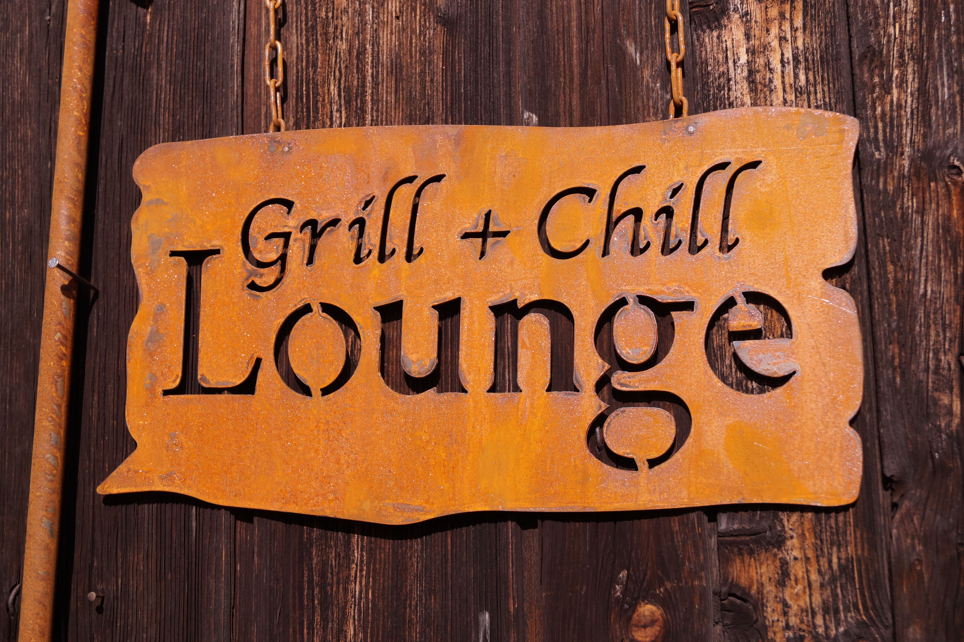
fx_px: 1405
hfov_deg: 37.9
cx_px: 482
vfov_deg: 25.7
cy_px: 321
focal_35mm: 52
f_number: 5
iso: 400
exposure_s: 1/4000
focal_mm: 35
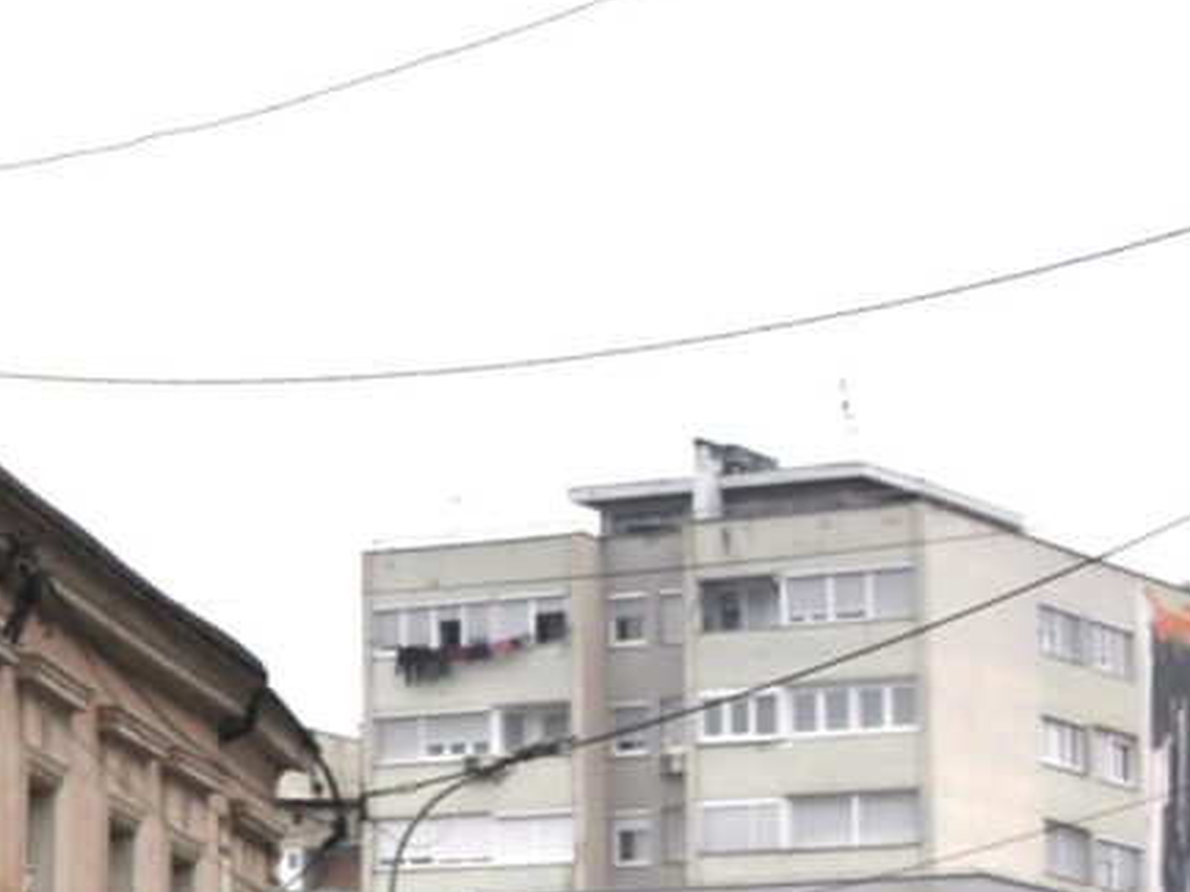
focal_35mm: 171
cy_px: 362
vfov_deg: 8.7
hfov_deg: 9.9
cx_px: -1858
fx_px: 5877
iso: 200
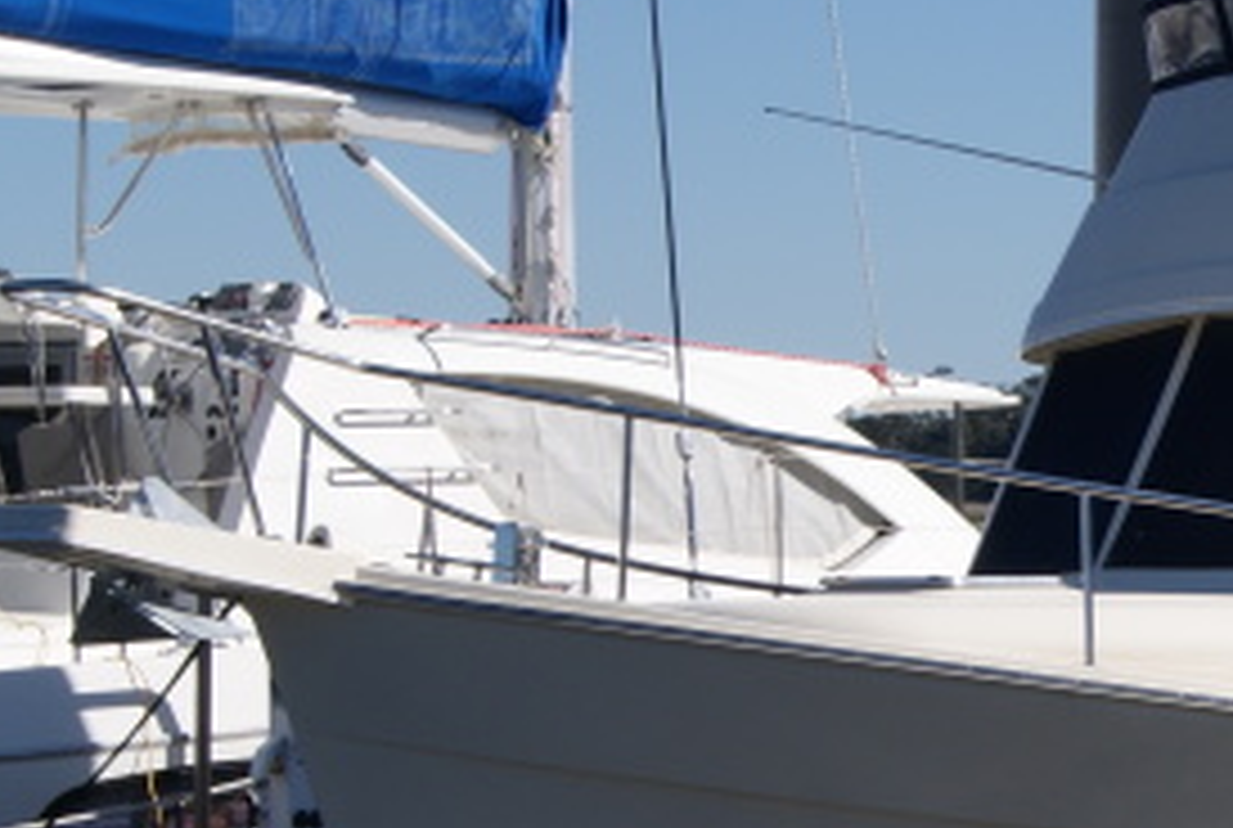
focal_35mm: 172
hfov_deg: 11.6
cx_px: 1570
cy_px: 378
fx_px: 5891
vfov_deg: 8.0
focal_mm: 35
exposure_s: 1/160
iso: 100
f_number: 13
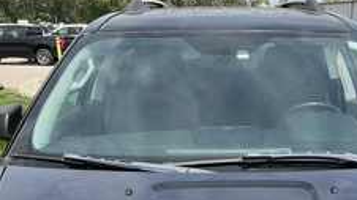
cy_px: 191
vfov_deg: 20.9
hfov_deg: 36.8
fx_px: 530
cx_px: 239
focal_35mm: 56
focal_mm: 3
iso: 25
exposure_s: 1/1342
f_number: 1.8
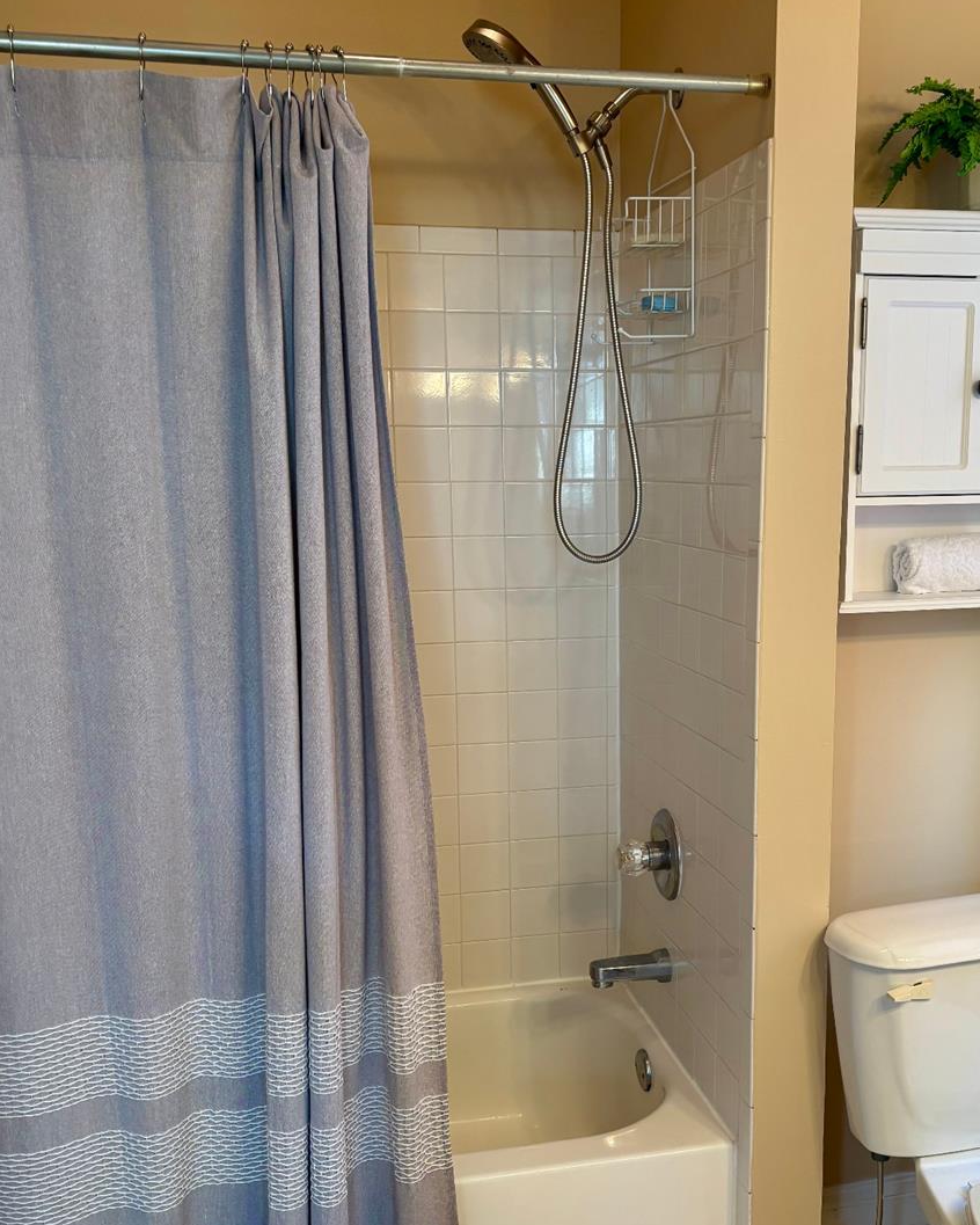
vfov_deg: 50.1
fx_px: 1305
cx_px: 575
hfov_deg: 41.0
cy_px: 711
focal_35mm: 36
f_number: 1.6
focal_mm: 5.96
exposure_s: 1/60
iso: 100
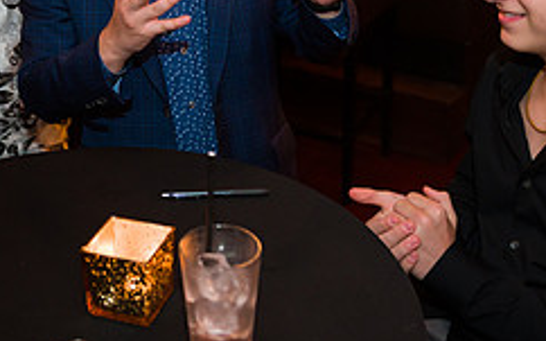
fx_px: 878
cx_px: 144
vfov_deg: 21.2
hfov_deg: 33.9
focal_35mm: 59
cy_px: -7
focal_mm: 24
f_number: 3.2
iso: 1250
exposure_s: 1/200
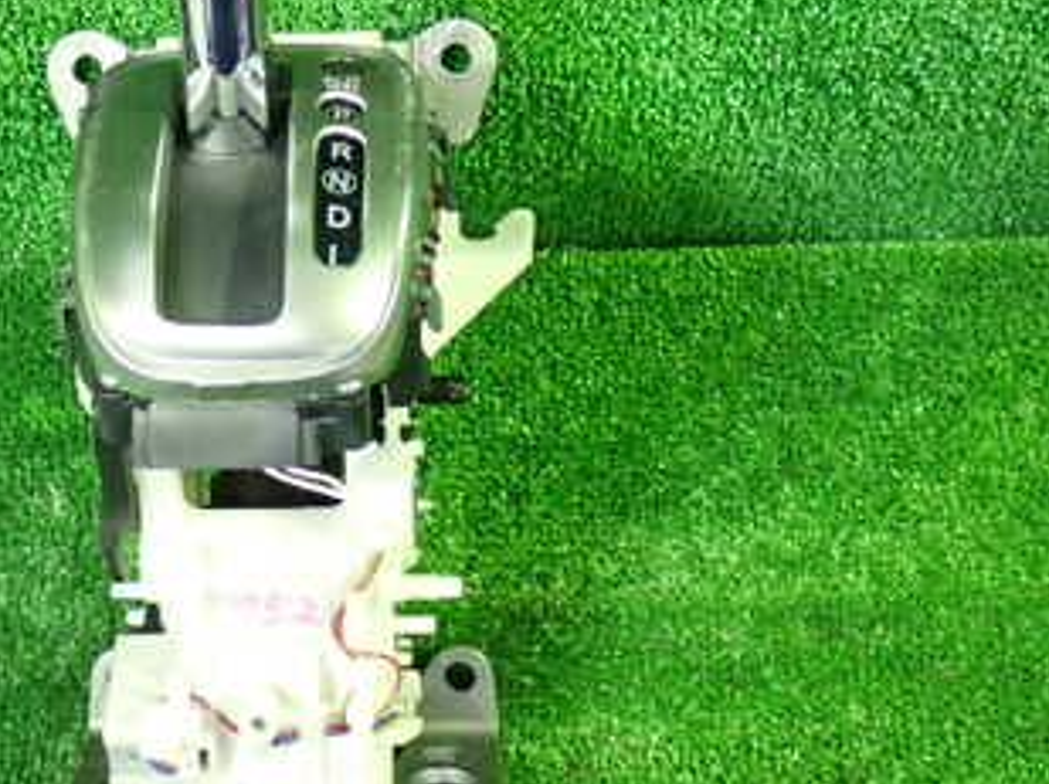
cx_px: 224
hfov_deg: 27.3
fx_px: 2119
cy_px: 143
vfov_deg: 20.7
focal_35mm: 70
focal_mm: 6.37
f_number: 2.5
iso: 800
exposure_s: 1/25
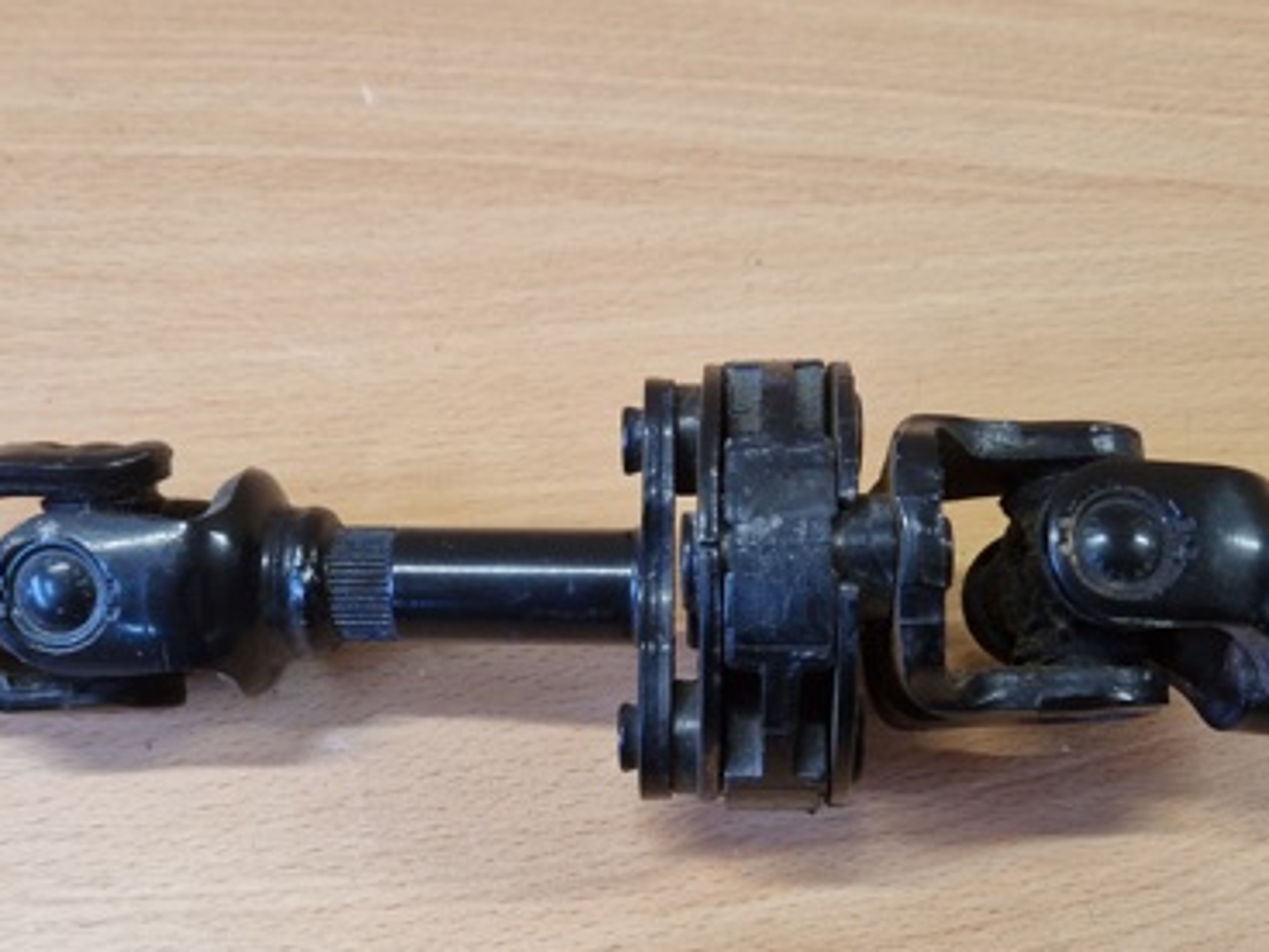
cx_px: 576
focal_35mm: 40
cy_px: 628
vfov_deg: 35.6
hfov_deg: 46.7
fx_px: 1466
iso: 50
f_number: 1.8
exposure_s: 1/100
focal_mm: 5.4
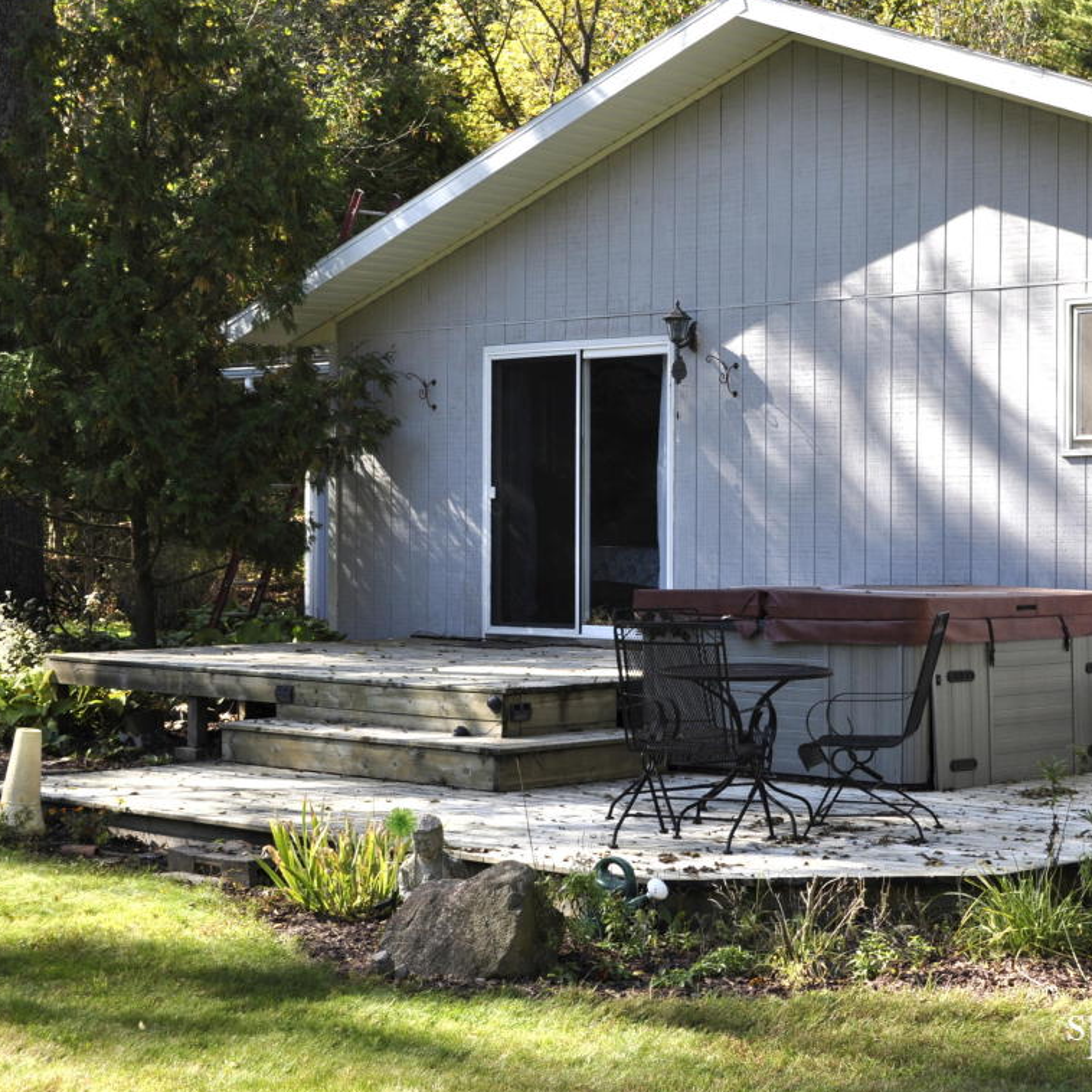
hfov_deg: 26.0
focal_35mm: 66
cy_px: 547
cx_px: 733
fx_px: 2356
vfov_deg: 26.1
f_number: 9
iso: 200
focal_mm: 34
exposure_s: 1/125
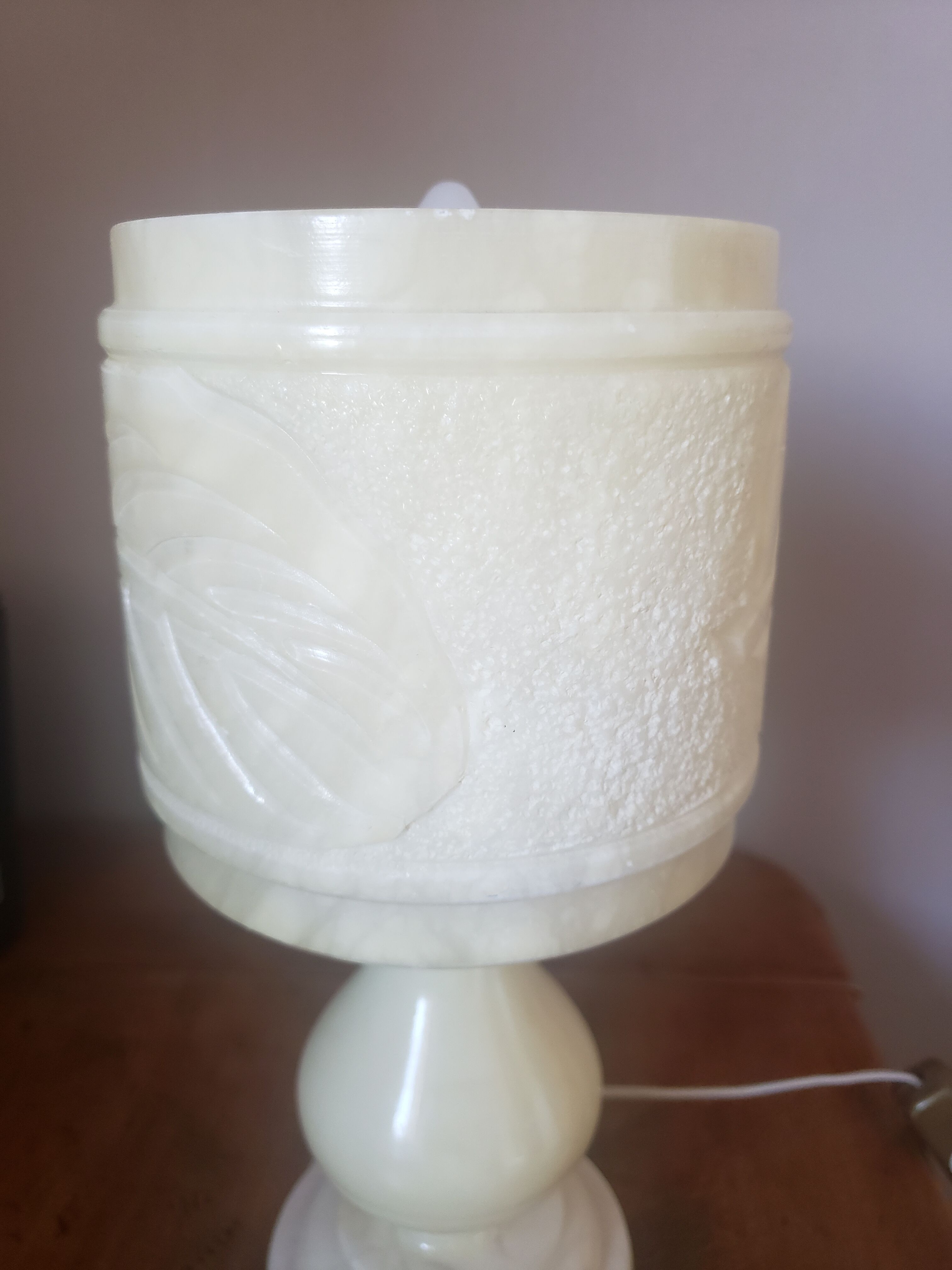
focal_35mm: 26
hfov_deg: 53.1
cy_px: 635
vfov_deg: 67.3
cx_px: 476
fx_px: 953
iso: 250
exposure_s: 1/50
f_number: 1.5
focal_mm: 4.3
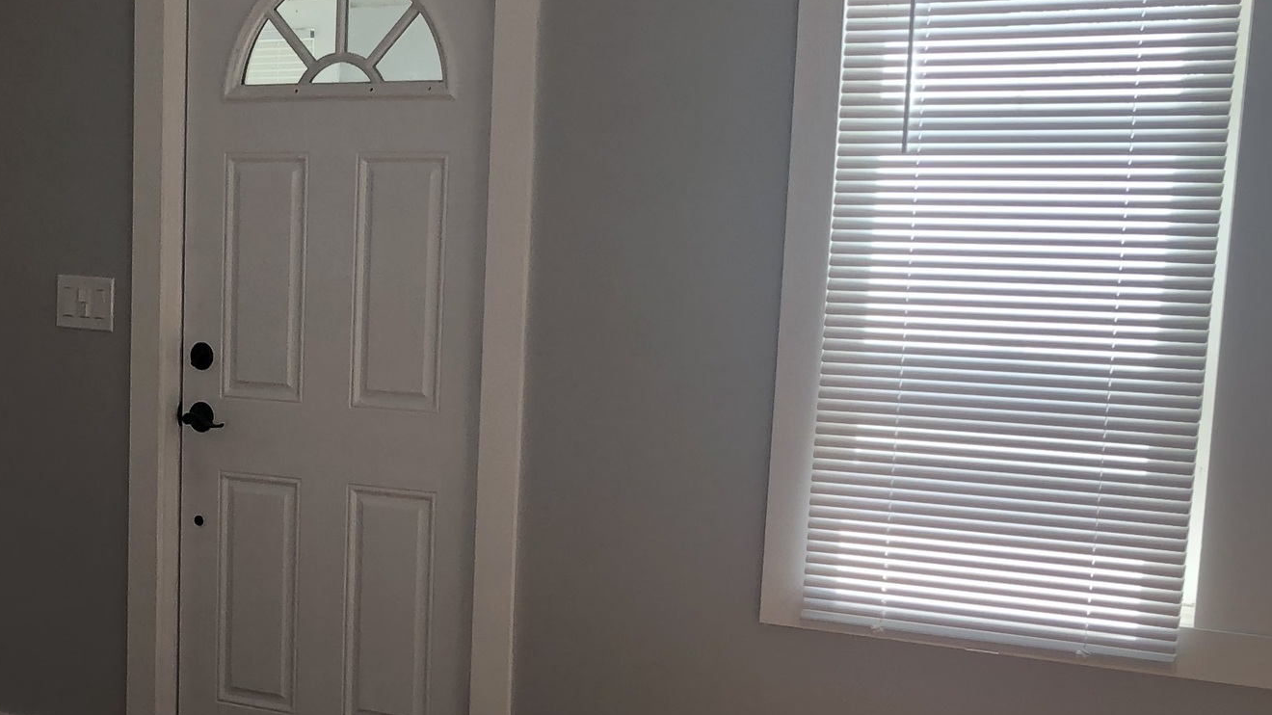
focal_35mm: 71
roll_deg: +0.8
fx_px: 2394
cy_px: 649
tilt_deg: -11.3
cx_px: 132
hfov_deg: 28.6
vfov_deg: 16.7
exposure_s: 1/120
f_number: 1.8
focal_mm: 4
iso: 40
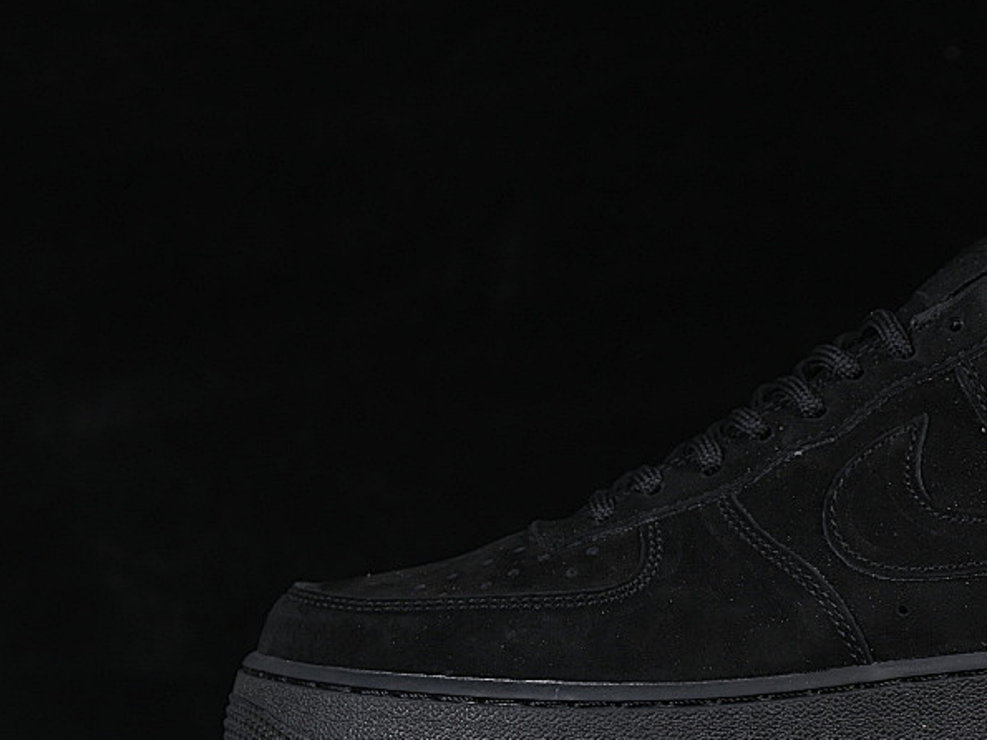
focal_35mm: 131
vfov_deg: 11.3
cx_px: 861
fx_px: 3734
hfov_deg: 14.9
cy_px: 441
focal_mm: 50
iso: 160
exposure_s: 1/60
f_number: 6.3
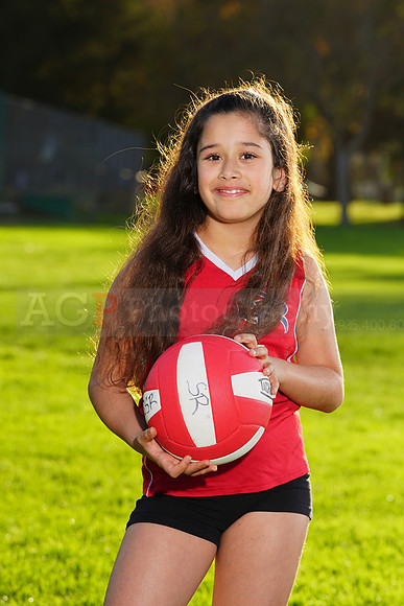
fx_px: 3331
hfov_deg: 6.9
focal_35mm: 198
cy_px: 303
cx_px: 202
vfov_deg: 10.4
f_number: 10
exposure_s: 1/250
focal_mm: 198
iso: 200
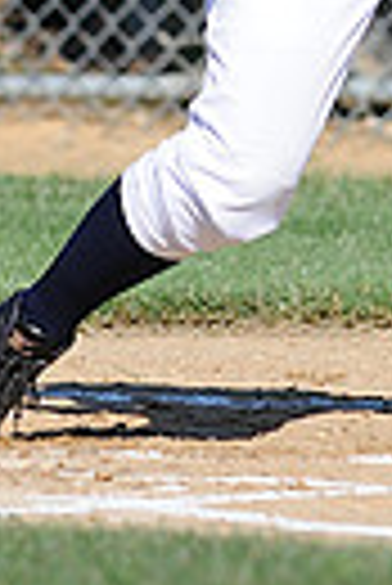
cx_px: 228
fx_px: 25280
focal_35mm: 1552
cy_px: -374
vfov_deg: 1.3
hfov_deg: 0.9
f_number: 4
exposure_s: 1/2000
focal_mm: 300
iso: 200
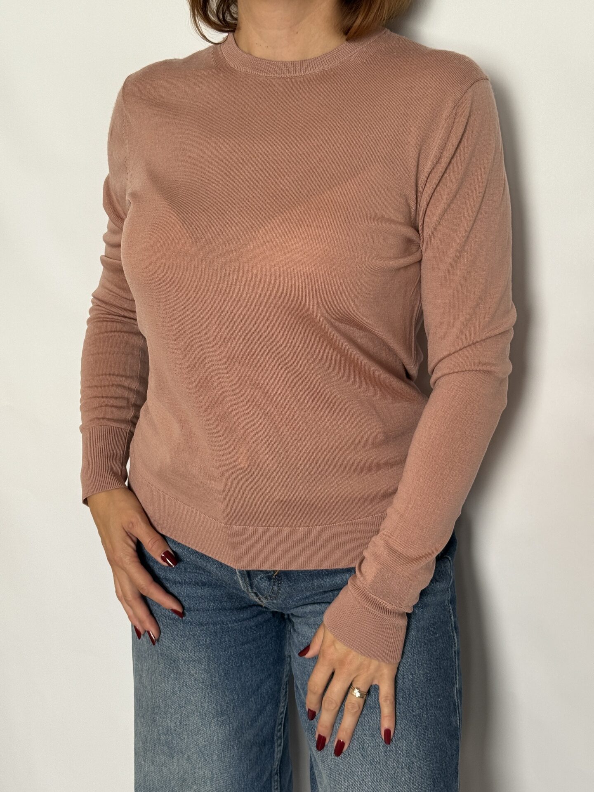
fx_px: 1098
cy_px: 396
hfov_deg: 30.3
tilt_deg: -17.0
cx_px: 297
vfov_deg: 39.7
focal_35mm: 48
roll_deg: -0.8
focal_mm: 6.76
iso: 80
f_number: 1.78
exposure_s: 1/121
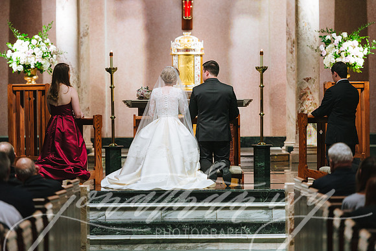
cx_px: 188
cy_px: 126
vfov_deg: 8.3
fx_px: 1724
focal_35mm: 165
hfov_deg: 12.4
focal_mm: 165
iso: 1600
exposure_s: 1/250
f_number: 2.8
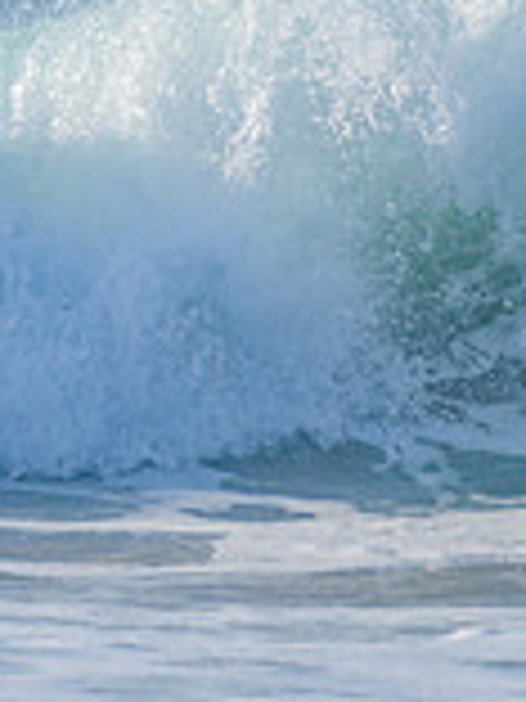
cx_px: -575
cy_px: 38
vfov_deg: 1.1
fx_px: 36145
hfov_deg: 0.8
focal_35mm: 1784
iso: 220
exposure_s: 1/2000
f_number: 5.6
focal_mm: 500
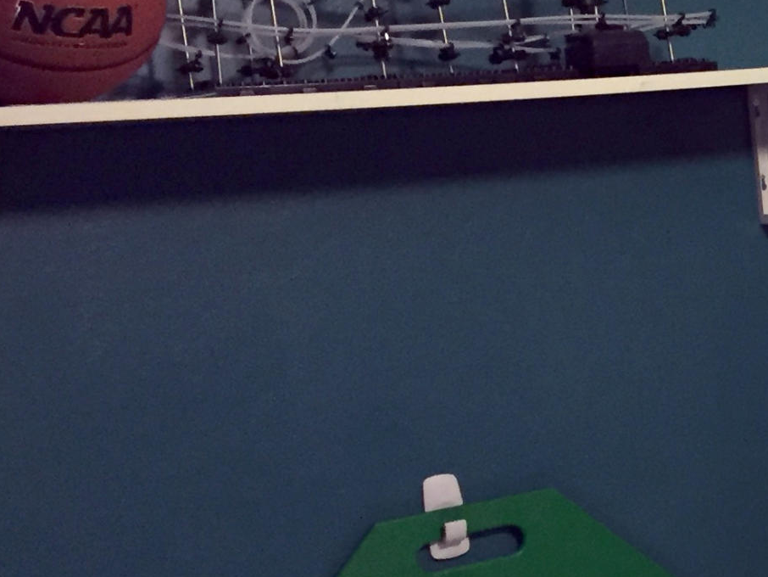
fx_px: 2130
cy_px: 462
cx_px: 1216
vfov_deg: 15.3
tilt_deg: -8.9
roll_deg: +3.5
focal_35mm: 96
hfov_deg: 17.8
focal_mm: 4.15
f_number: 2.2
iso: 250
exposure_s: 1/17
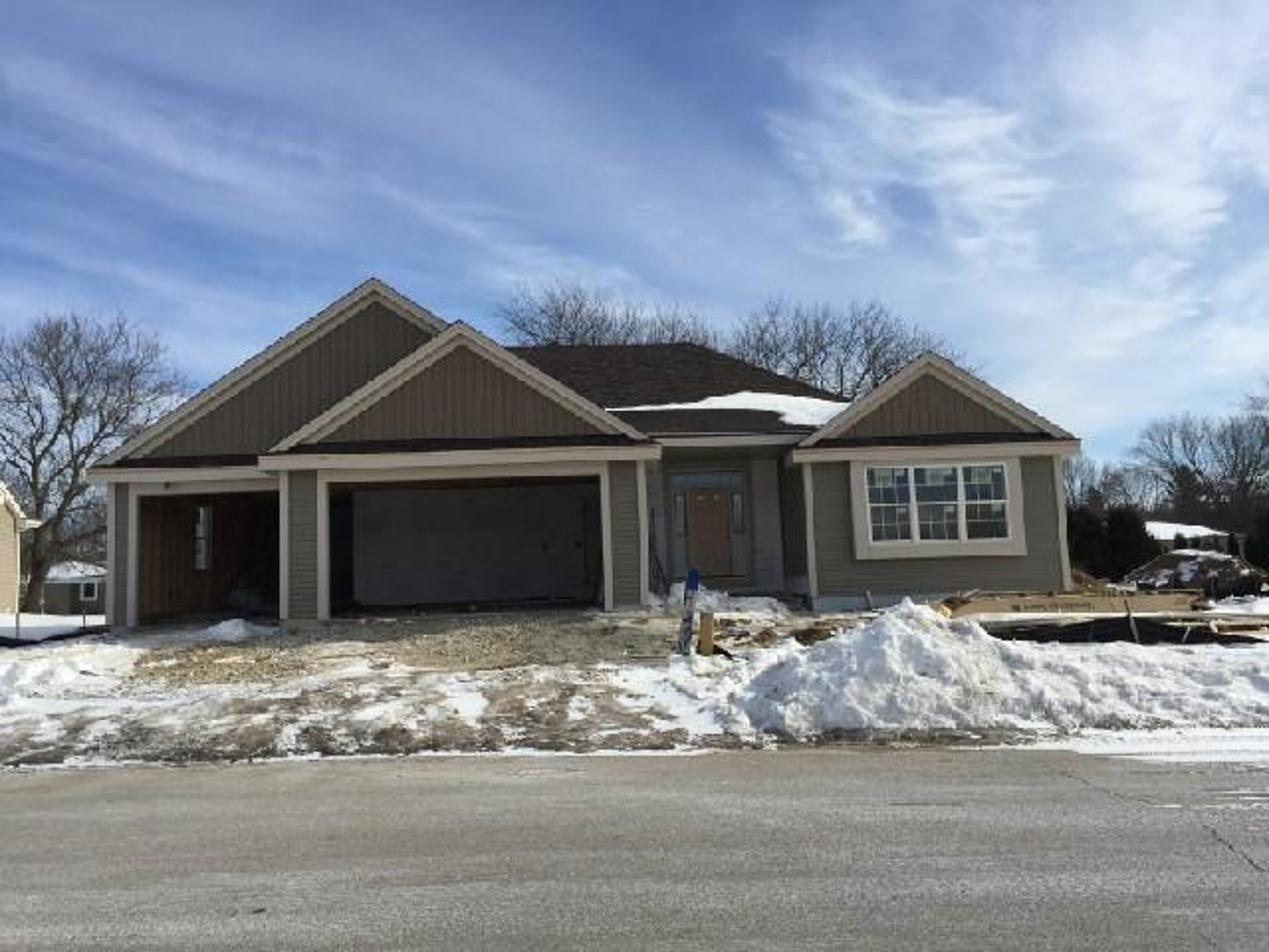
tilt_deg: +5.3
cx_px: 634
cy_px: 476
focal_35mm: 29
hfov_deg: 61.7
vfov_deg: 48.2
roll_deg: +2.5
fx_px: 1063
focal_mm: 4.15
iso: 32
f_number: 2.2
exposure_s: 1/3597
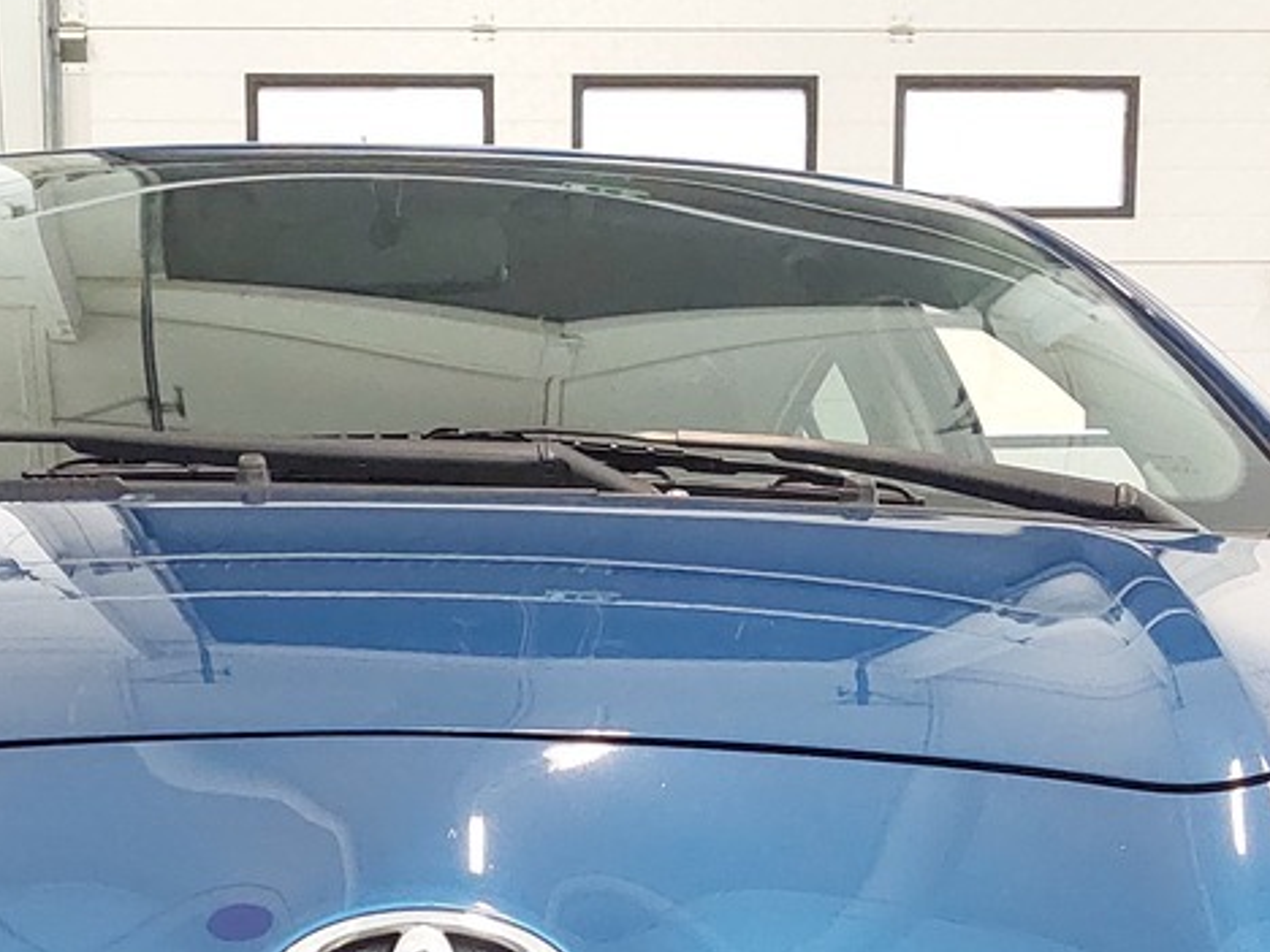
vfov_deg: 17.4
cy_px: 1378
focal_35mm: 77
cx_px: 412
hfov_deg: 25.2
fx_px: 2825
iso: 500
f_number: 1.8
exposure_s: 1/85.5
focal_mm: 5.23
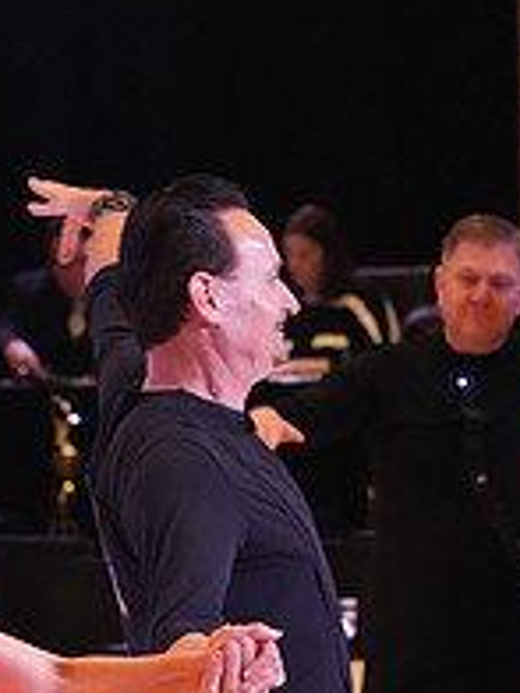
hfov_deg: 3.6
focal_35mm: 413
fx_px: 8272
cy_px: 983
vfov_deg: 4.8
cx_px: 12
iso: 10000
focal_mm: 145
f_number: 7.1
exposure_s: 1/320
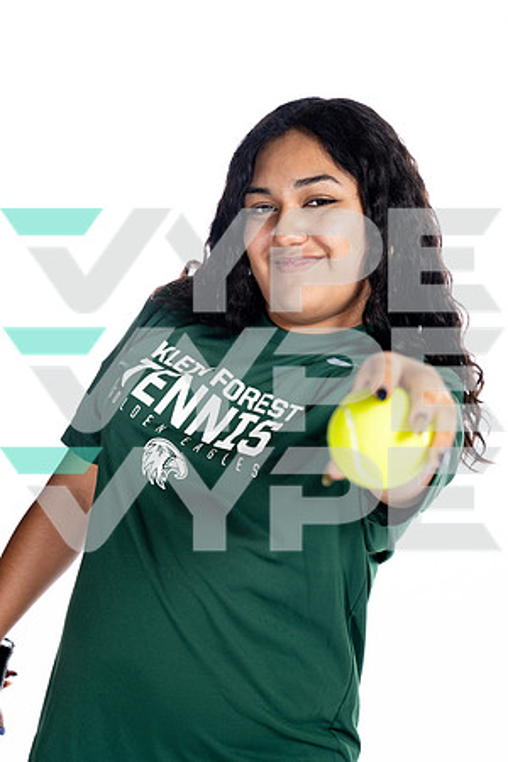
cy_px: 381
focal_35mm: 70
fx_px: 1482
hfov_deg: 19.5
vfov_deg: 28.8
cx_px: 254
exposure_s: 1/250
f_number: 5.6
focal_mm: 70
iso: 400
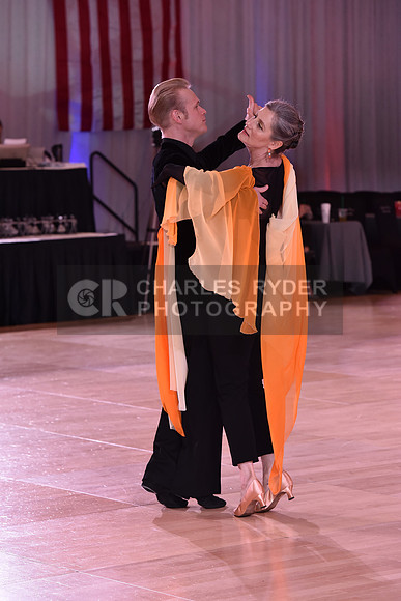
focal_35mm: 130
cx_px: 200
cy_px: 300
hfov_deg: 10.6
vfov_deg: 15.8
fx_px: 2171
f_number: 5
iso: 1600
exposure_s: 1/160
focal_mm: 130
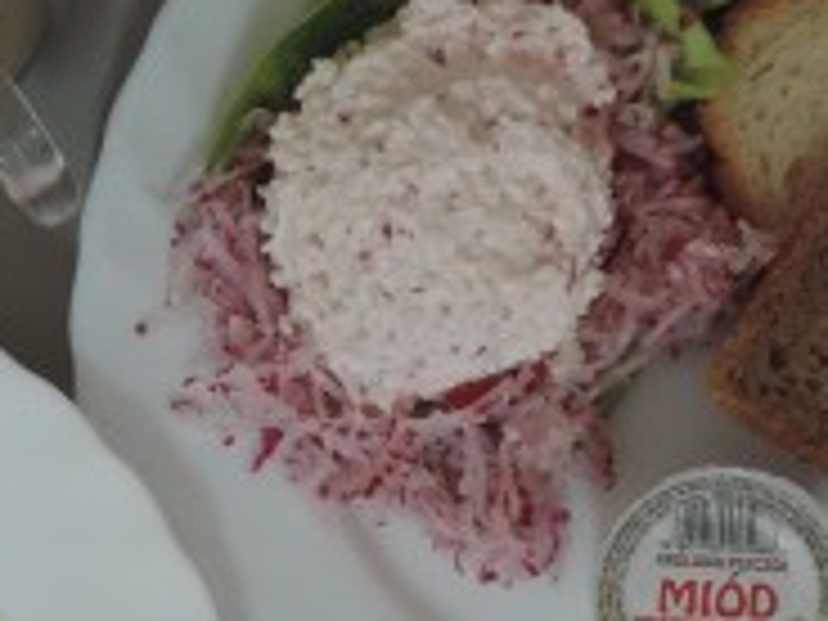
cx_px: 171
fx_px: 1914
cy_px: 511
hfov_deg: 24.1
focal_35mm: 80
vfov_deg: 18.2
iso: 320
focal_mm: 4.3
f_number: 3
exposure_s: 1/30
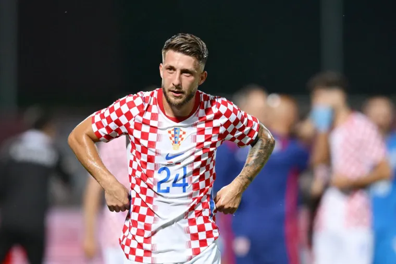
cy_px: 132
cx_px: 198
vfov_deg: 2.3
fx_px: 6597
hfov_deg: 3.4
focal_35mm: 600
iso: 4000
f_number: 2.8
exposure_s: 1/1600
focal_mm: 400
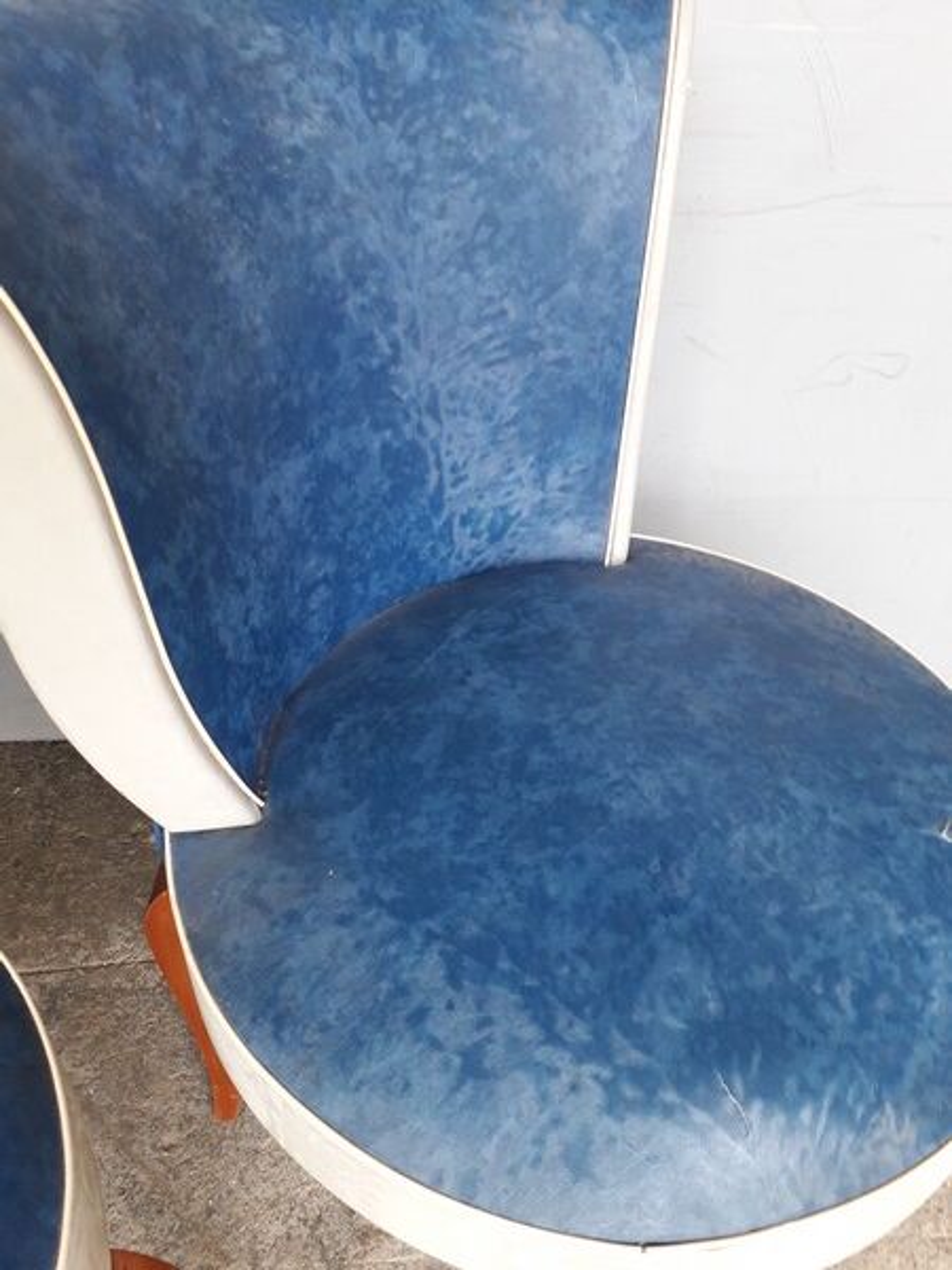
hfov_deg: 51.4
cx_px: 476
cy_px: 635
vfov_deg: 65.3
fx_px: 990
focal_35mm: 27
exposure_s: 1/50
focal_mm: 3.6
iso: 50
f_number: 1.9
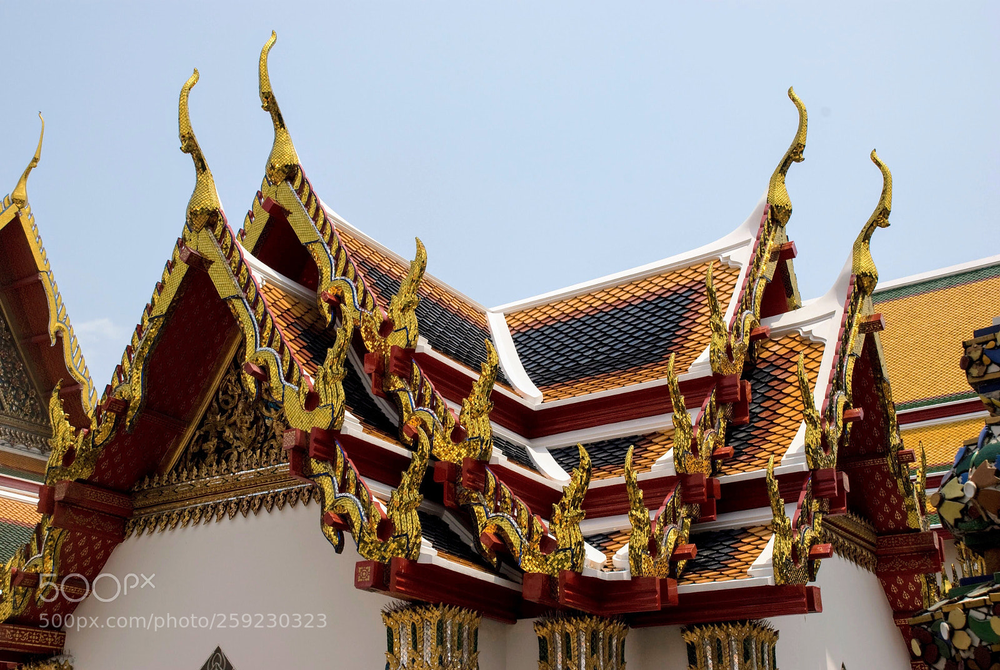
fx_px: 1335
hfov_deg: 41.1
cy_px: 335
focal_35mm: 48
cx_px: 500
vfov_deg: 28.2
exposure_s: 1/400
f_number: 10
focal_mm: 32
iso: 160
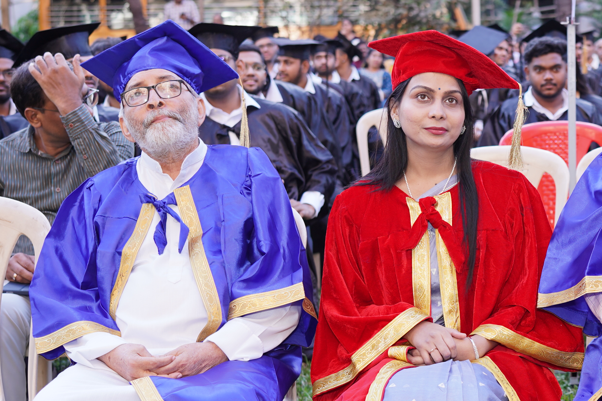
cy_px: 278
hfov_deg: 22.6
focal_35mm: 85
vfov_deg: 16.0
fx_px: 1421
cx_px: 659
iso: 100
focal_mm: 35
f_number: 2.8
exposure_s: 1/125
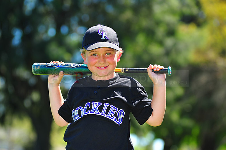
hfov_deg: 11.4
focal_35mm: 180
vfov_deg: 7.6
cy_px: 75
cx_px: 113
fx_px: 1129
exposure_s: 1/400
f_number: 5
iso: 200
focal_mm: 180
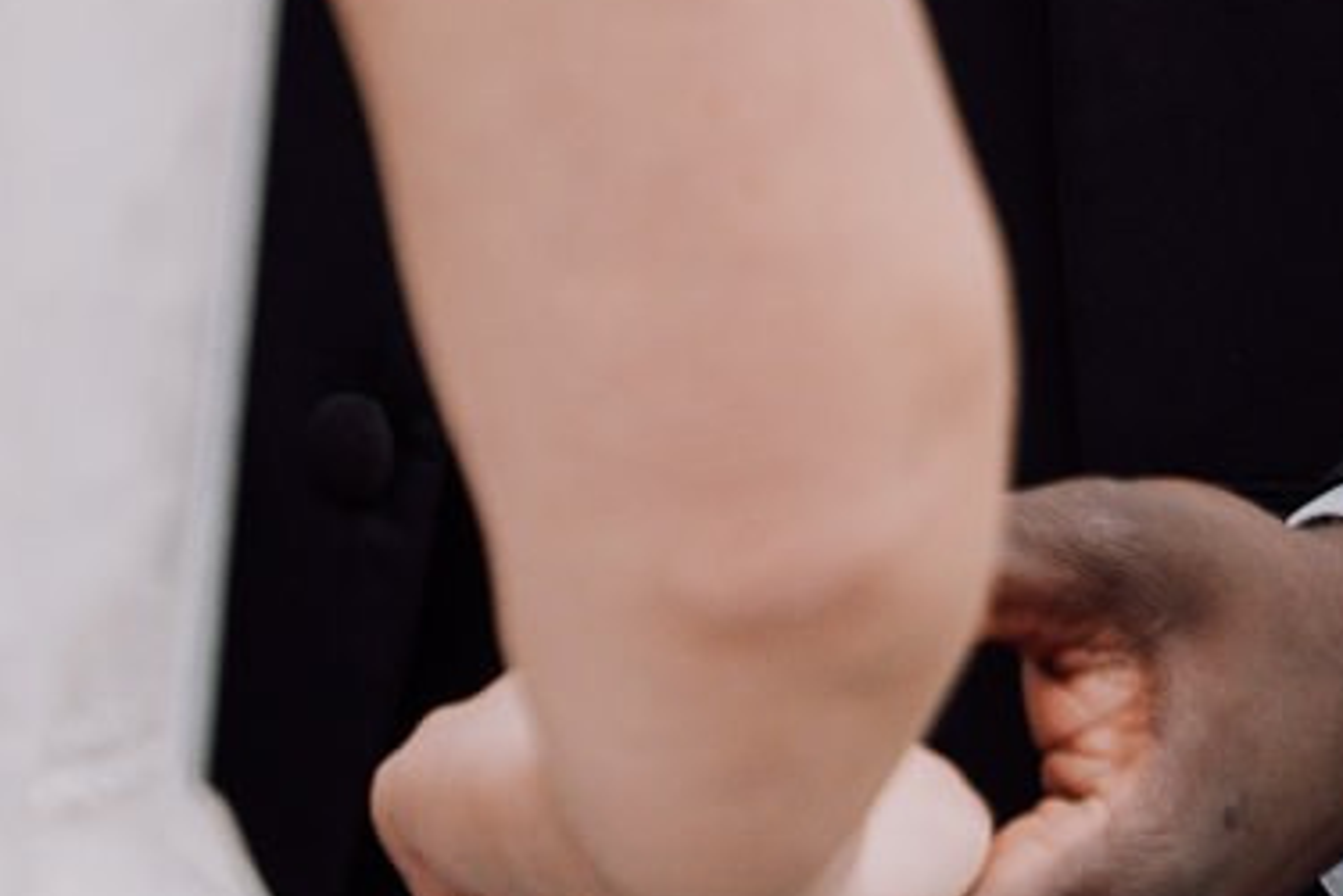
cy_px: -1507
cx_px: 537
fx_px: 14250
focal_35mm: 382
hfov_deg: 5.4
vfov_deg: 3.5
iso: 160
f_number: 2.8
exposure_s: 1/320
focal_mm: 70
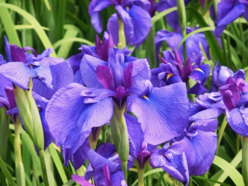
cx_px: 124
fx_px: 2149
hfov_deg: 6.6
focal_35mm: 300
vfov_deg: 5.0
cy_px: 93
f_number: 5.9
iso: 80
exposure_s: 1/200
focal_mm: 53
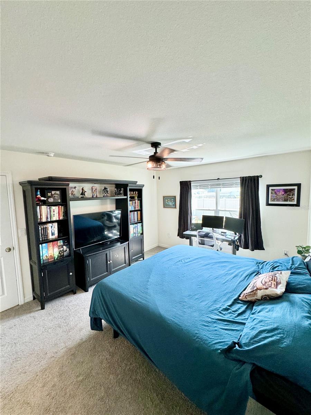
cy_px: 208
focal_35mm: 14
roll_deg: +1.0
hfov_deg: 85.7
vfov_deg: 102.1
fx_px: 168
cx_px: 156
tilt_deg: -4.9
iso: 160
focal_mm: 2.22
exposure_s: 1/120
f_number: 2.2
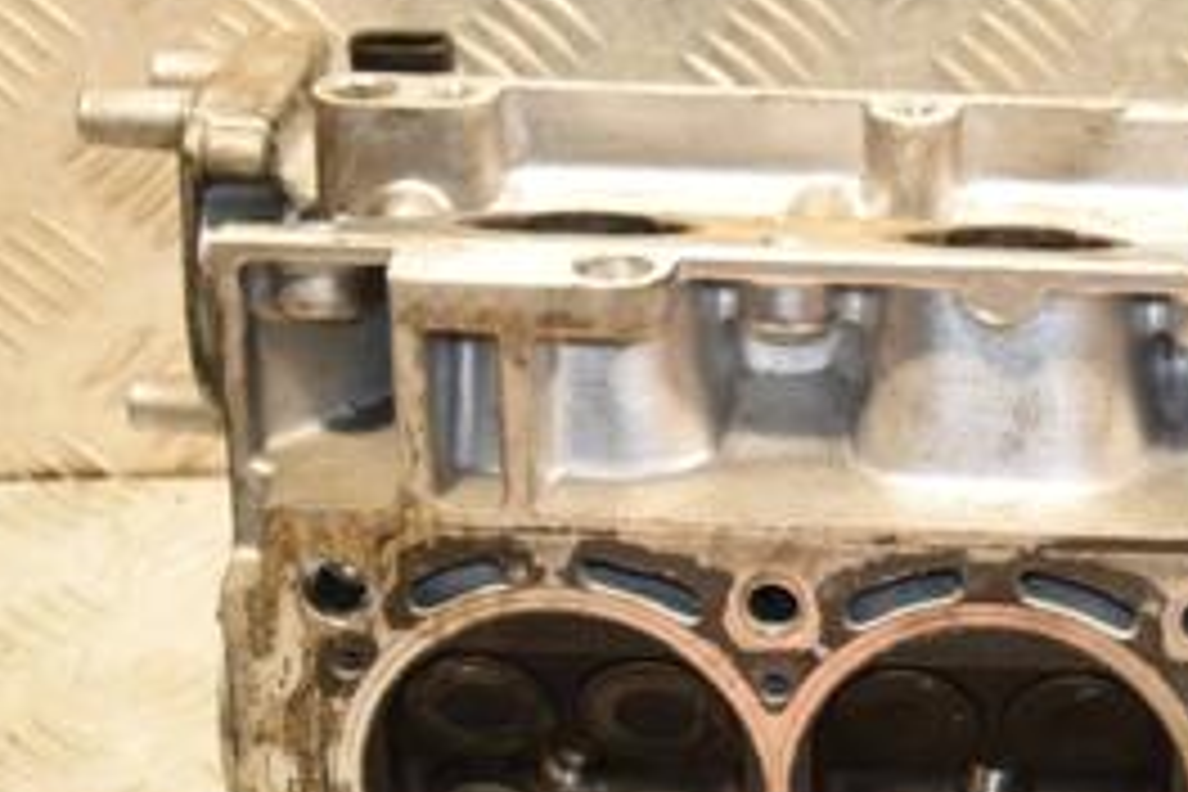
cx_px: 1166
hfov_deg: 14.1
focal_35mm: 143
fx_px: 4719
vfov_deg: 9.6
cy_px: 612
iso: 800
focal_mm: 42
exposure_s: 1/100
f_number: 4.8
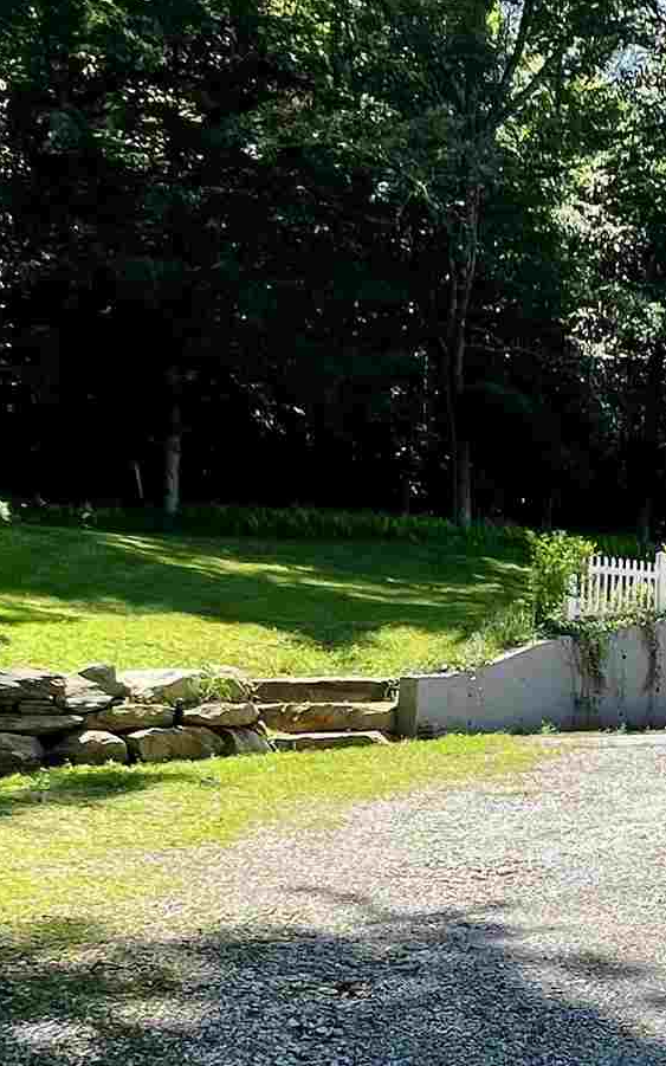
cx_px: 504
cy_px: 792
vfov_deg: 41.5
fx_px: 1365
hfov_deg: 27.0
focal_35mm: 47
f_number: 1.8
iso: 32
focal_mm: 1.57
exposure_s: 1/708
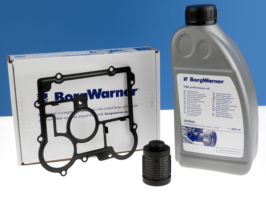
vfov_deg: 26.1
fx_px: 430
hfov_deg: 34.3
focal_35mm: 56
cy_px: 100
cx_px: 138
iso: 100
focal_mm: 9.4
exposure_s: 1/100
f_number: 3.2
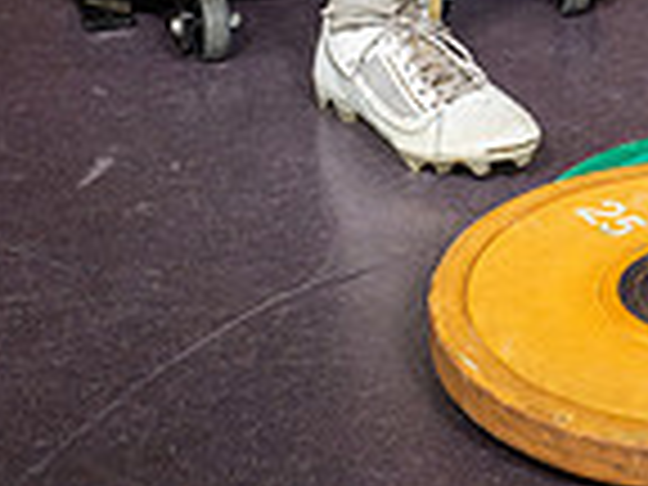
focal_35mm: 138
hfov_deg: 14.2
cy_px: -522
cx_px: 540
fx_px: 2583
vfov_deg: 9.9
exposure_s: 1/250
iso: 800
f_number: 7.1
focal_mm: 46
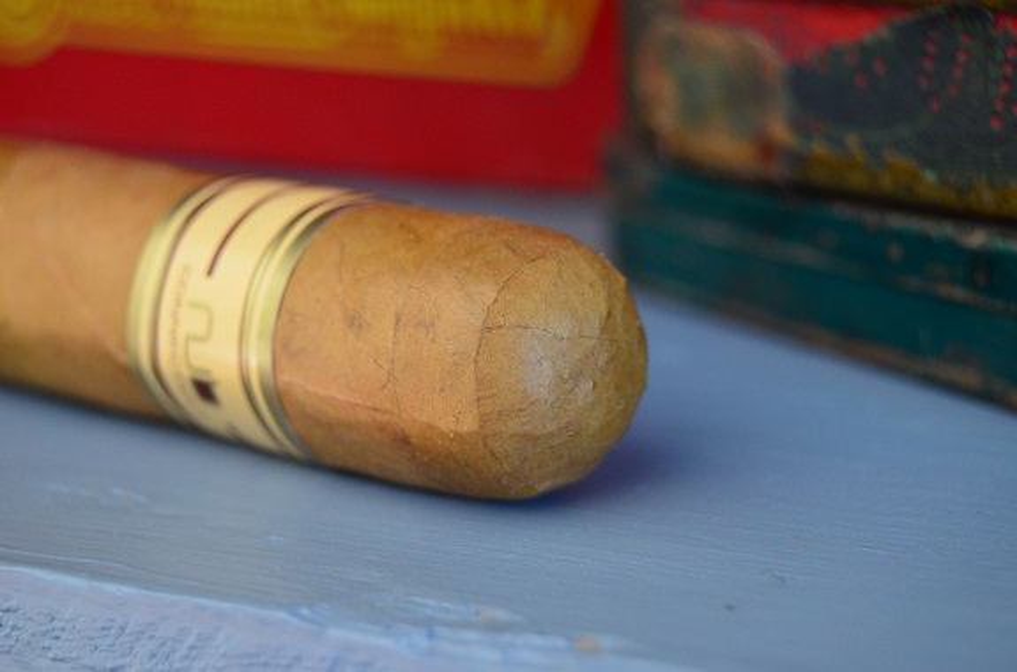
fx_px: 2324
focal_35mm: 82
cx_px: 508
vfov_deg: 16.5
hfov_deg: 24.7
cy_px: 336
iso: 1250
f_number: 7.1
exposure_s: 1/30
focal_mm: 55
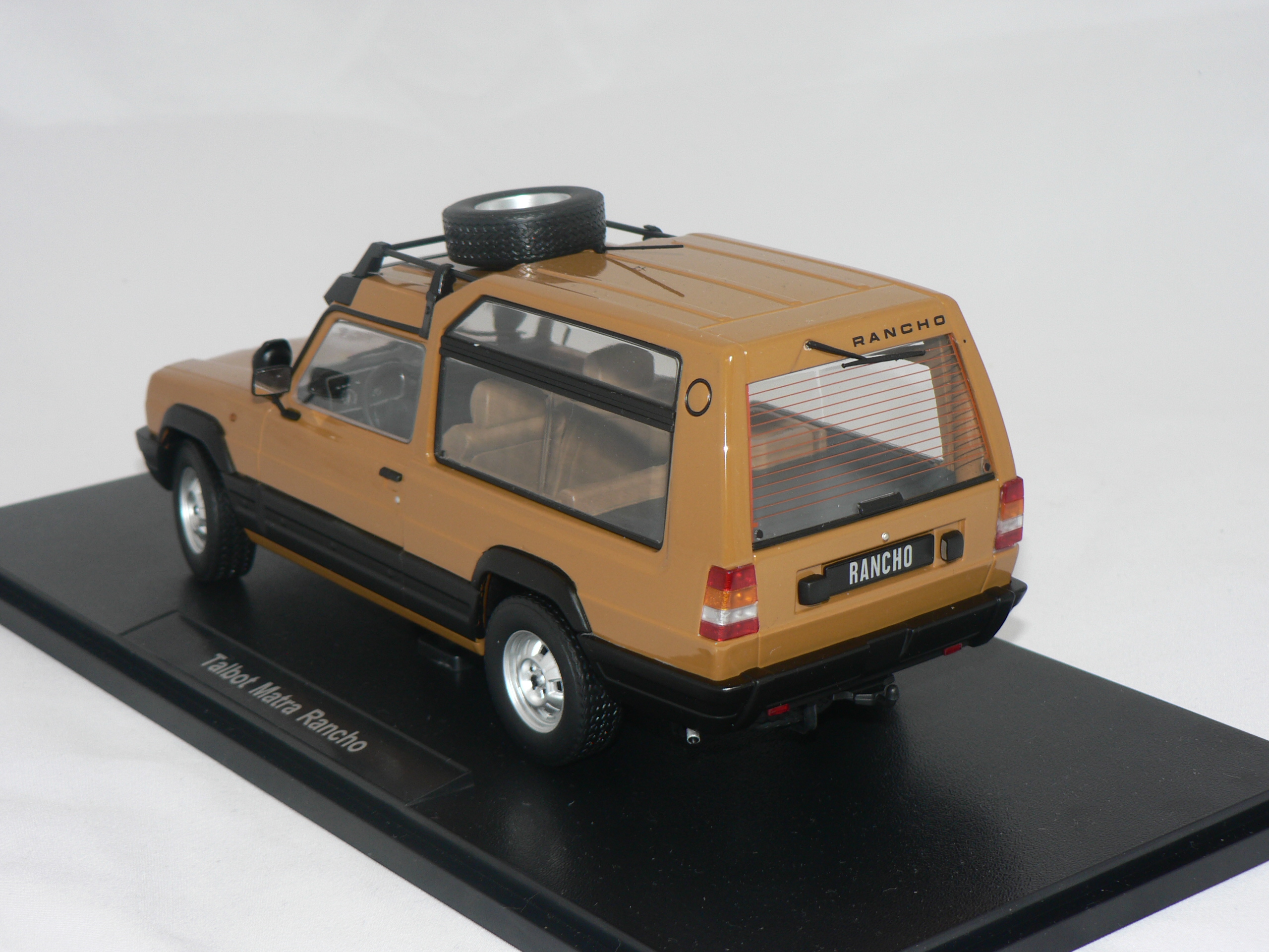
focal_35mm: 68
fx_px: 2493
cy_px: 476
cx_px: 634
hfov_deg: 28.6
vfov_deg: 21.6
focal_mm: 11.4
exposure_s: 1/60
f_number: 3.2
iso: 80
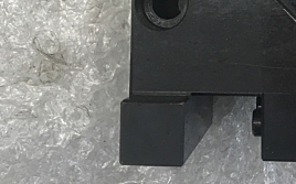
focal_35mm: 71
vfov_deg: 17.6
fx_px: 572
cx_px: 246
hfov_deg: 28.2
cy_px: -22
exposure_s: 1/40
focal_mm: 3.99
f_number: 1.8
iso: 25
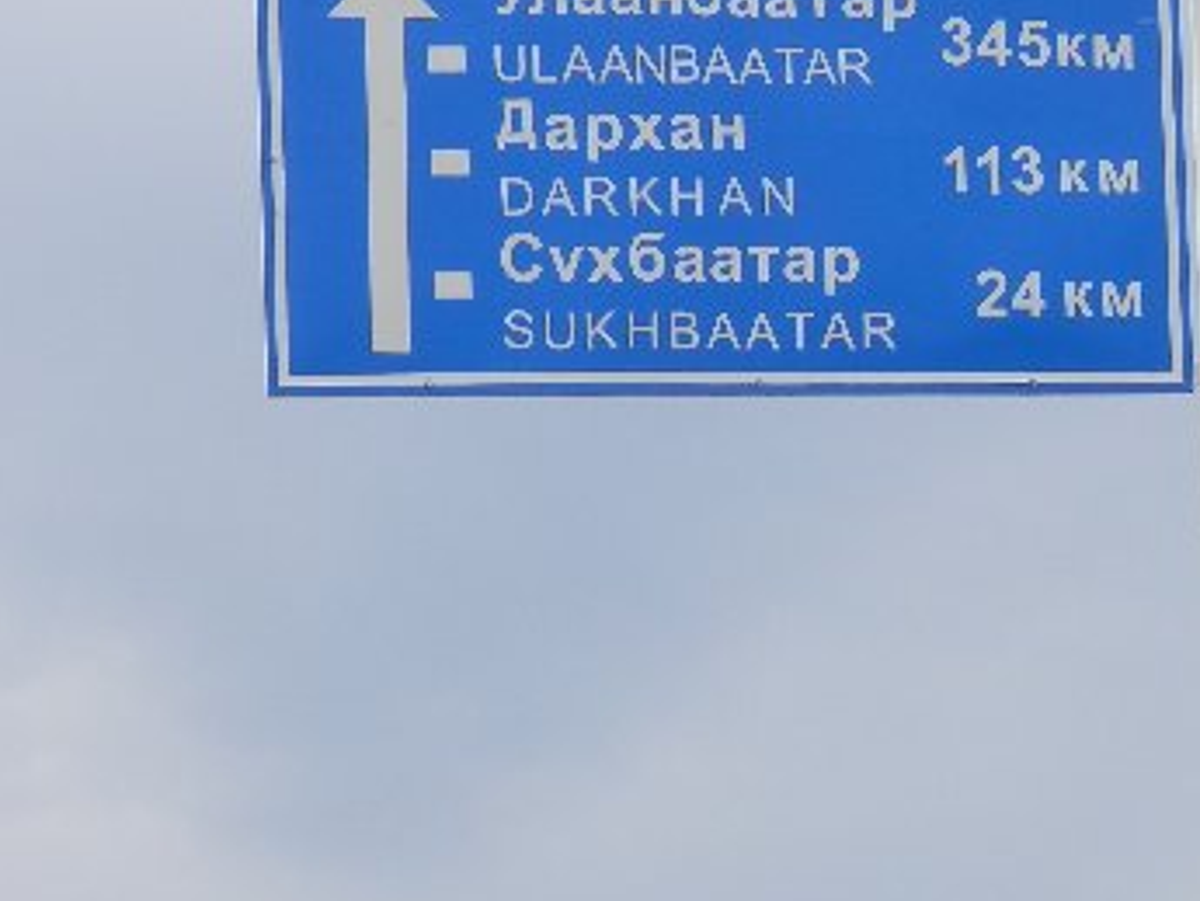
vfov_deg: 7.3
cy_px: 564
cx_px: 1043
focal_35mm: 204
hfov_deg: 9.7
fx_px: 7074
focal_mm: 15.8
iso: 80
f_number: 4.8
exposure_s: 1/500
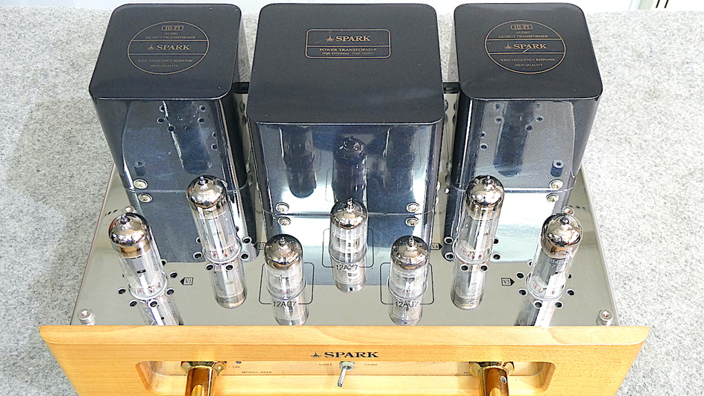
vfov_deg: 29.0
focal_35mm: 41
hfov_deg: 49.4
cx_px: 351
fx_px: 765
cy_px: 203
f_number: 3.7
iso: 200
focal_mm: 6.7
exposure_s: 1/13
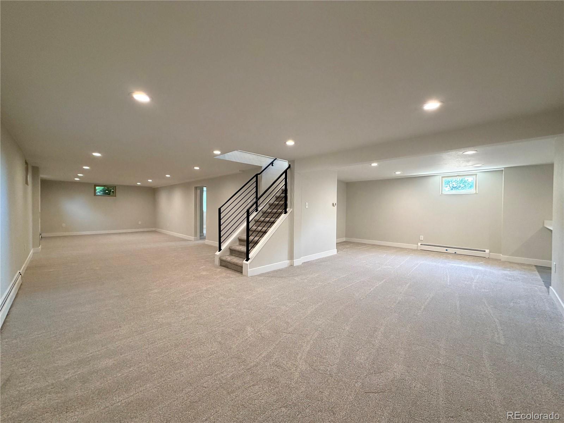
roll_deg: -0.4
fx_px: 228
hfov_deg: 102.1
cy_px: 212
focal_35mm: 14
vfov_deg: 85.7
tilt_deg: -1.7
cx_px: 282
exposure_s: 1/60
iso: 200
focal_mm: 2.22
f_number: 2.2
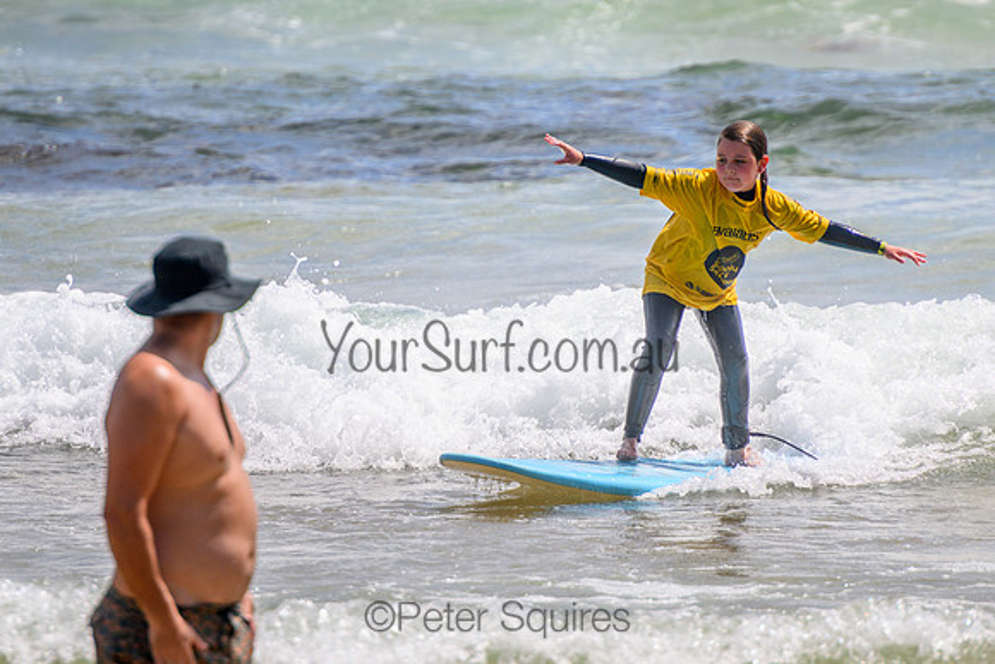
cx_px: 508
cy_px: 283
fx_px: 15201
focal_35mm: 550
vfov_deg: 2.5
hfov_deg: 3.7
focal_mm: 400
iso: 160
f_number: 5.6
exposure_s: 1/2000
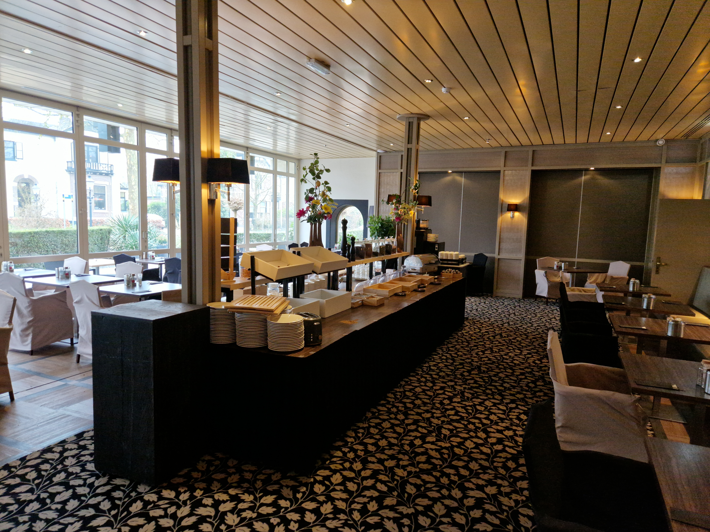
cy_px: 266
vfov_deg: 58.9
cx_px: 355
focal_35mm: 23
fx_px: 472
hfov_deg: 73.9
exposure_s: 1/50
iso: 200
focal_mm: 5.4
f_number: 1.8
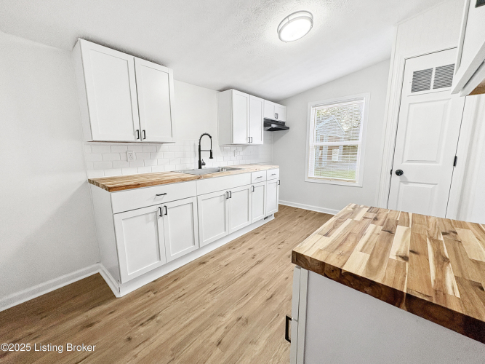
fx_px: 196
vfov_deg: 85.7
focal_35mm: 14
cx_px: 242
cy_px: 182
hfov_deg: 102.1
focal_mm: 2.2
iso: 250
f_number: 2.2
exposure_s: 1/120
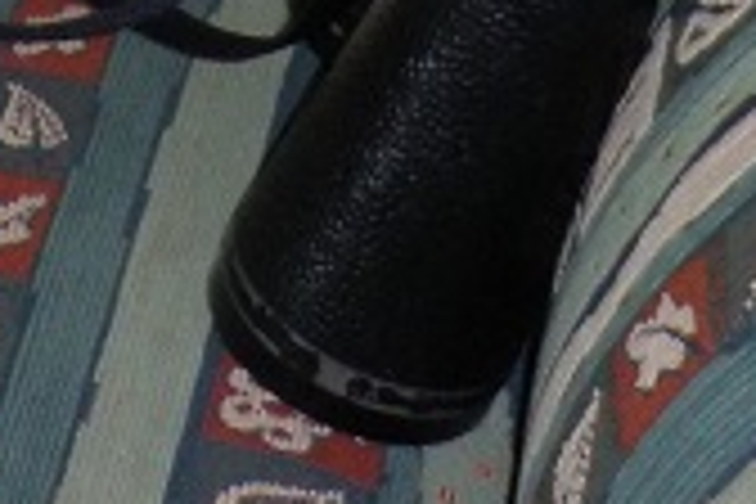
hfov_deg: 9.2
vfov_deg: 5.8
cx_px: 22
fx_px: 4683
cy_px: -860
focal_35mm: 223
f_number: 3.5
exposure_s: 1/30
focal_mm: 6.3
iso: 160
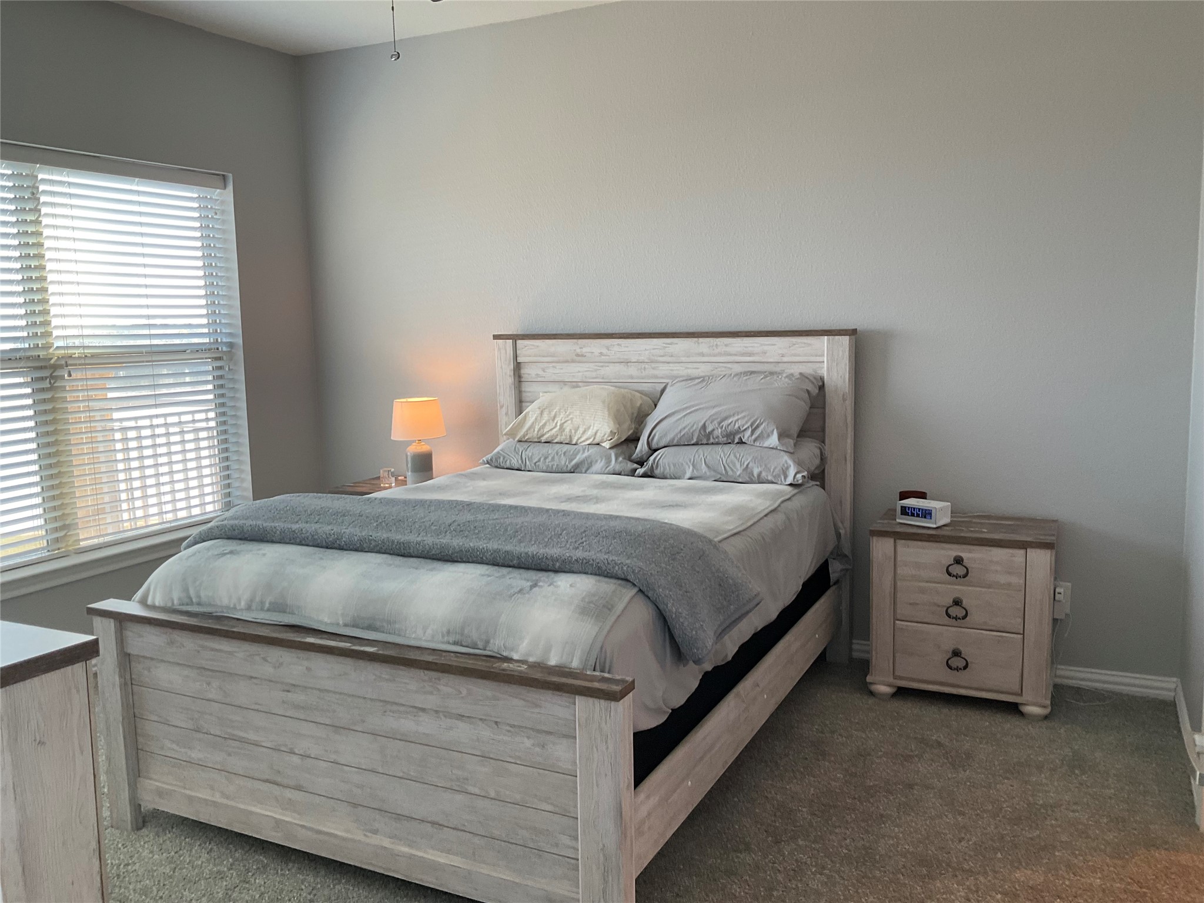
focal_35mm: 29
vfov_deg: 48.2
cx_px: 602
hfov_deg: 61.7
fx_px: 1009
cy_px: 452
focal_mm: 3
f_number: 1.8
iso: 64
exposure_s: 1/120
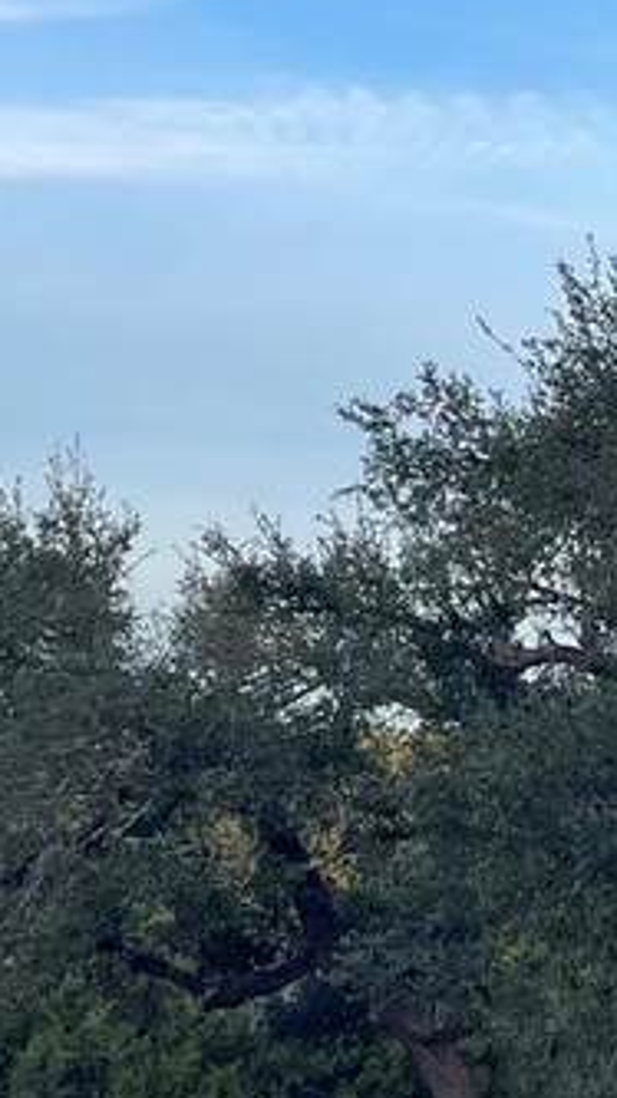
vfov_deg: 19.6
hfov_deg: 10.6
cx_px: 993
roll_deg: -1.5
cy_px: 379
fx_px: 3174
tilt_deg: +6.7
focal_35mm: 109
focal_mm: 4.2
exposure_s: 1/1195
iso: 32
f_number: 1.6
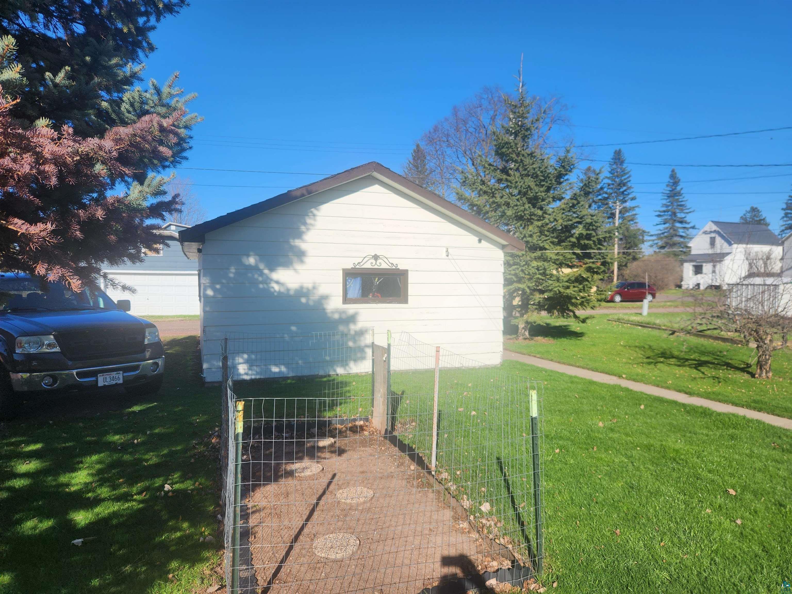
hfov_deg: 73.9
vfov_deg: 58.9
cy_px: 297
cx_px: 396
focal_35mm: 23
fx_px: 526
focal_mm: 5.4
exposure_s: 1/2122
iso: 20
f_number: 1.8
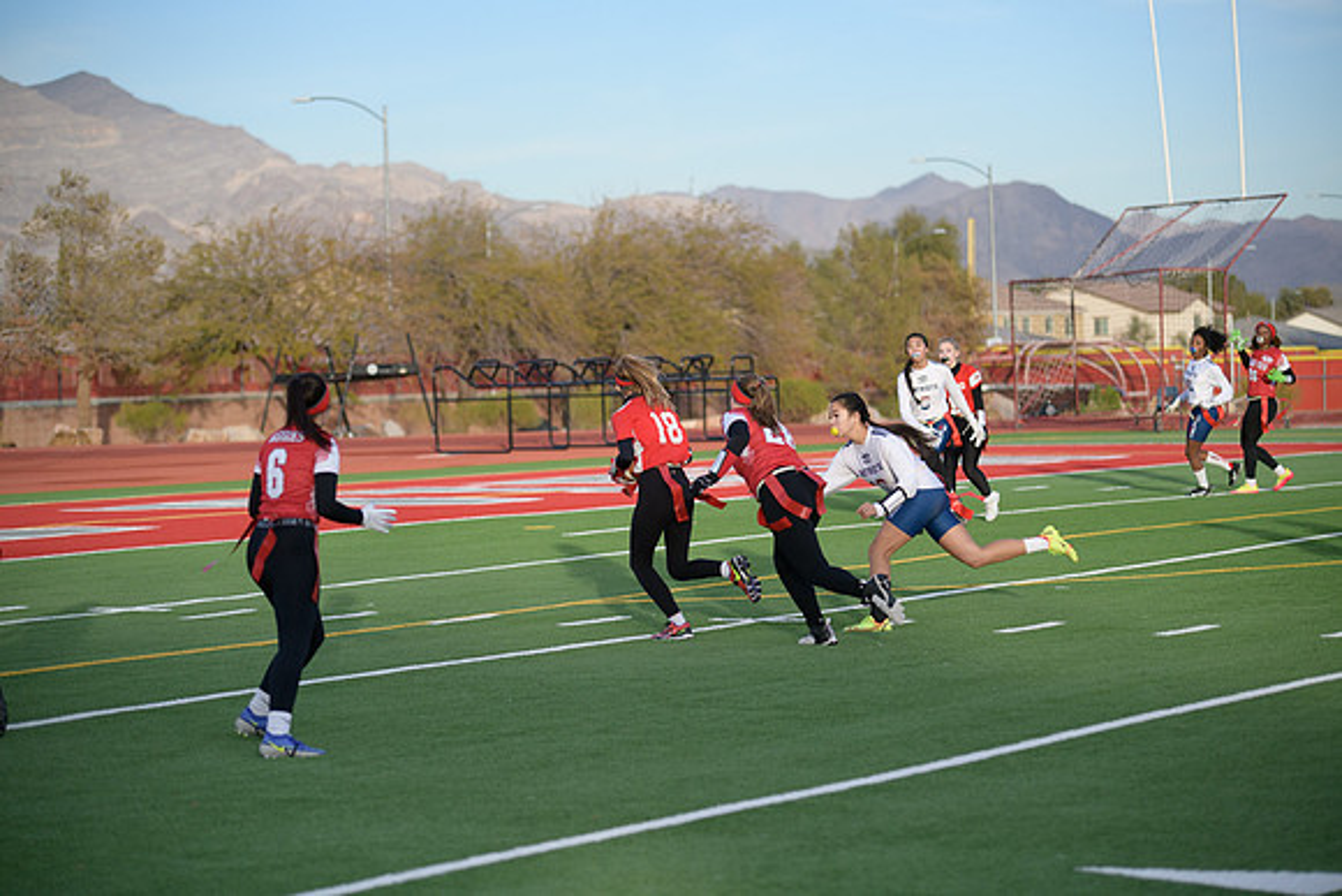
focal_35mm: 110
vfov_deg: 12.5
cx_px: 671
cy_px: 448
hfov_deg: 18.6
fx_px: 4101
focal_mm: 110
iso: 640
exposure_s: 1/4000
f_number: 2.8
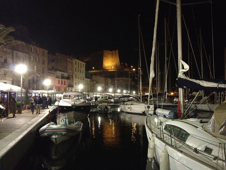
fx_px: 229
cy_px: 85
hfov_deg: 52.6
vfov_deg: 40.7
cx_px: 113
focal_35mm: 35
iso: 800
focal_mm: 4.28
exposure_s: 1/15
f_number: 2.4
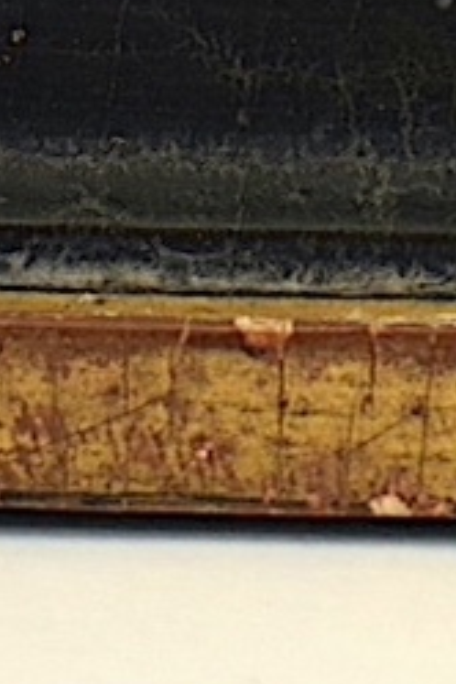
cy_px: -747
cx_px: 635
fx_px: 4389
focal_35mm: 231
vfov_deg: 8.4
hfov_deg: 5.9
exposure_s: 1/125
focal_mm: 32
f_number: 6.3
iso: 400
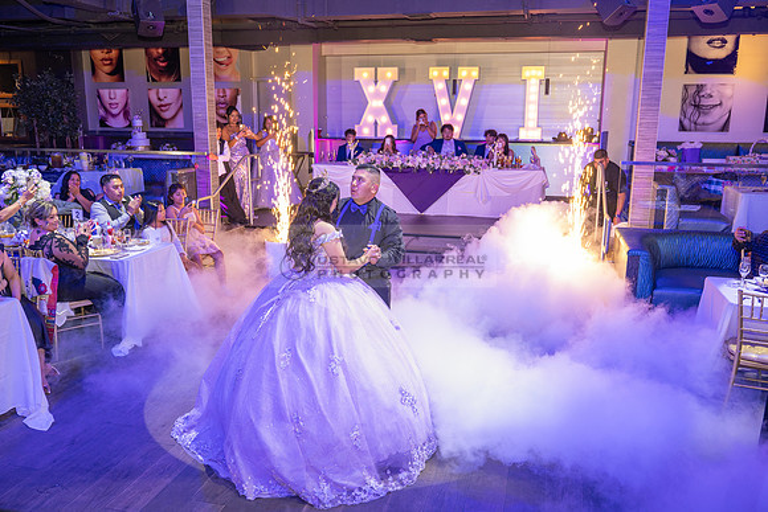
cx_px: 384
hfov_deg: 60.3
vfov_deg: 42.3
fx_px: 661
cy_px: 256
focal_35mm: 31
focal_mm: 31
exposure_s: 1/125
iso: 1000
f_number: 3.5
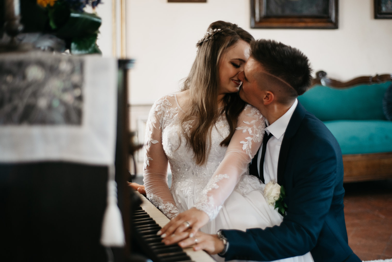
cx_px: 196
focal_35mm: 50
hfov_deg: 39.6
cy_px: 131
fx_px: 545
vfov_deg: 27.0
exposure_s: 1/200
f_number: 1.8
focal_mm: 50
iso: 640
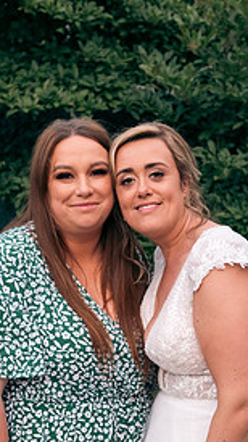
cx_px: 129
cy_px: 304
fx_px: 831
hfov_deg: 17.0
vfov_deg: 29.5
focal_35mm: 71
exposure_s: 1/160
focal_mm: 32
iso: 320
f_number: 3.5
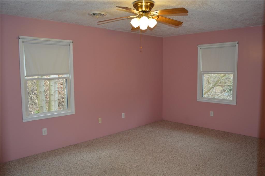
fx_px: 198
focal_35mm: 27
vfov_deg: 47.8
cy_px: 88
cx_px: 132
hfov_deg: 67.4
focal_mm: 18
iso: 400
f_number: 3.5
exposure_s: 1/60
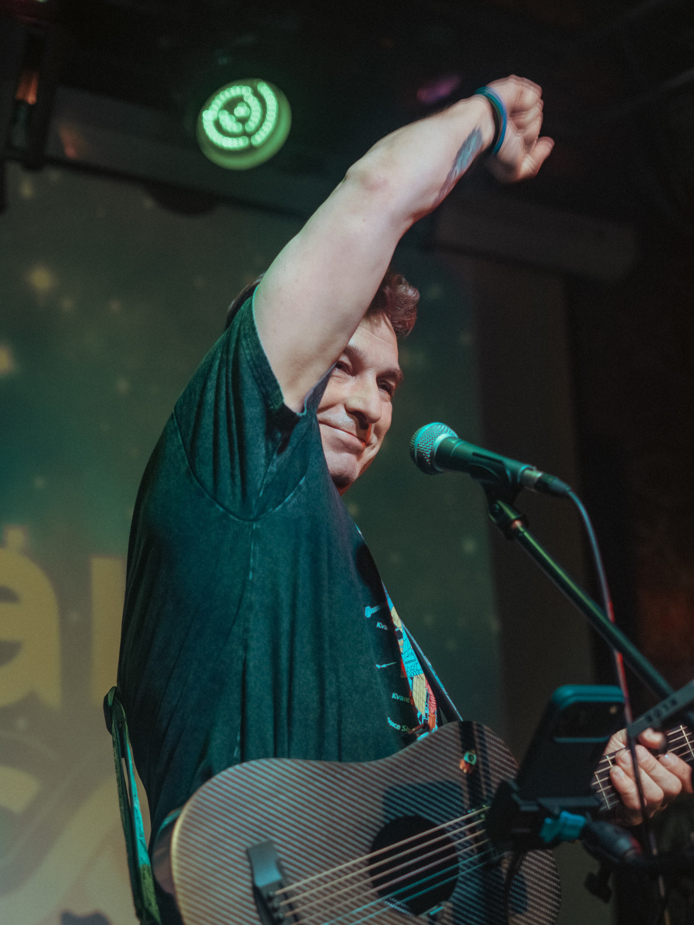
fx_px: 1657
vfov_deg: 31.0
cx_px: 375
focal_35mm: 62
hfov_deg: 23.6
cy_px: 590
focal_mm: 50
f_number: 2.2
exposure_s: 1/200
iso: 400
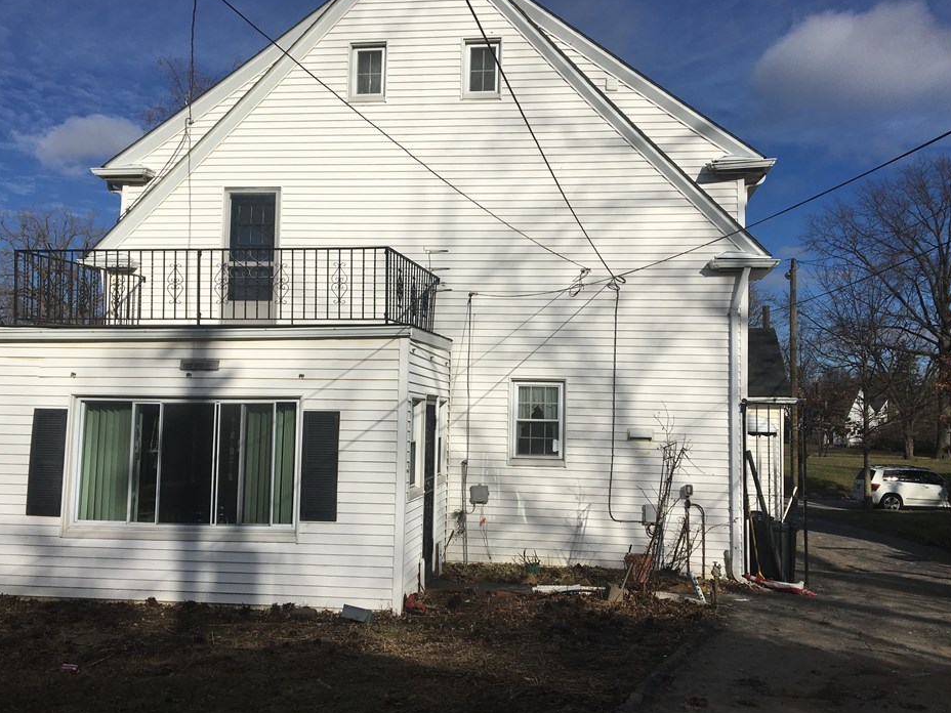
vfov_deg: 44.2
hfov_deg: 56.8
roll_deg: -1.5
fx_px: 879
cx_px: 471
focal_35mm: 32
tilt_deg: +5.0
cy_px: 366
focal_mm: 4.15
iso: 25
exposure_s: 1/5128
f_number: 2.2
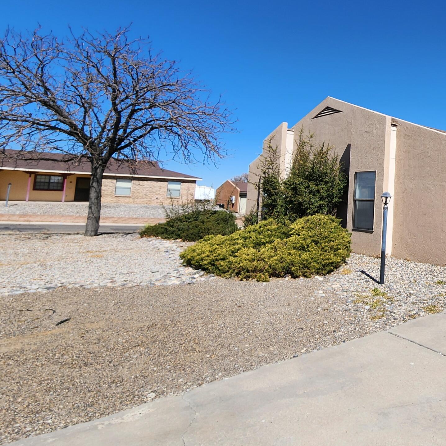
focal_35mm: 24
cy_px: 180
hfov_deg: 50.4
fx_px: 350
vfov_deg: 64.5
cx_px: 461
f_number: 2.2
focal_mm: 2.2
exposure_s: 1/2628
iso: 50
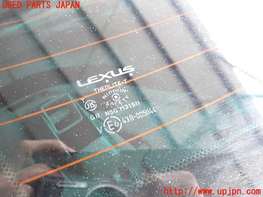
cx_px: 132
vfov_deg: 46.8
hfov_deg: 60.0
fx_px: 228
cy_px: 98
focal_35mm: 30
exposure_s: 1/30
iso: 250
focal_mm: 5.4
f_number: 2.3
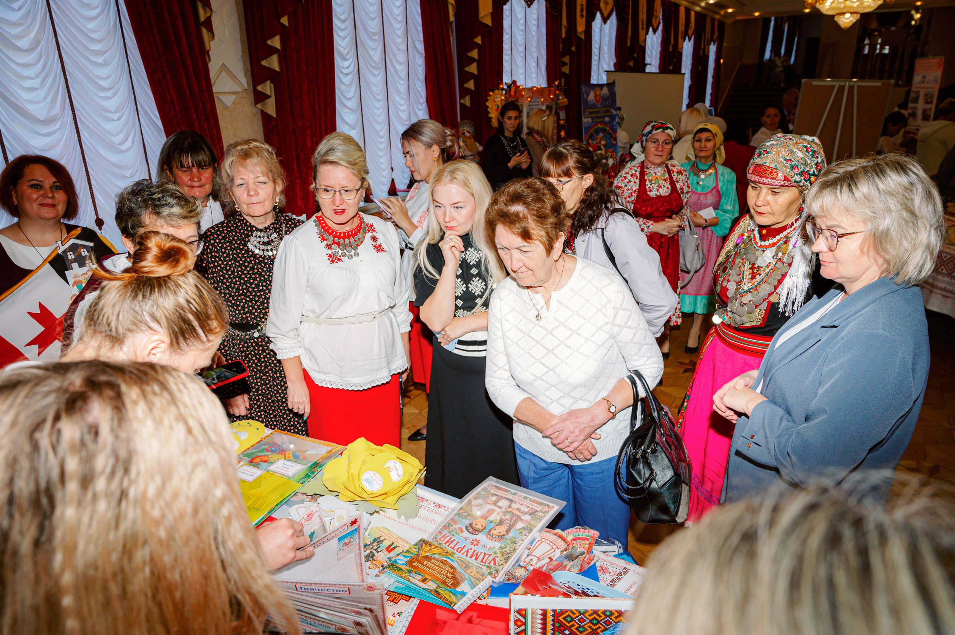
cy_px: 318
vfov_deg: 53.1
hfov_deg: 73.8
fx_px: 636
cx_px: 478
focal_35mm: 24
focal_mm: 24
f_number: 5.6
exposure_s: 1/200
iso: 400
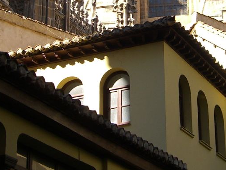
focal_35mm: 119
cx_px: 161
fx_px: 777
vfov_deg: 12.3
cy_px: 12
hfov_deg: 16.5
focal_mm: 7.9
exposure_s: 1/250
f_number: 4
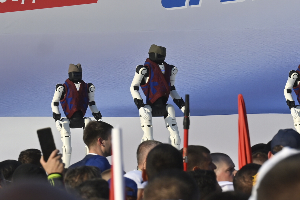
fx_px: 2242
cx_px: 315
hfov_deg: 7.6
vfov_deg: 5.1
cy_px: 82
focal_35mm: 269
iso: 125
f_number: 5.6
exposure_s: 1/1000
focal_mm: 70
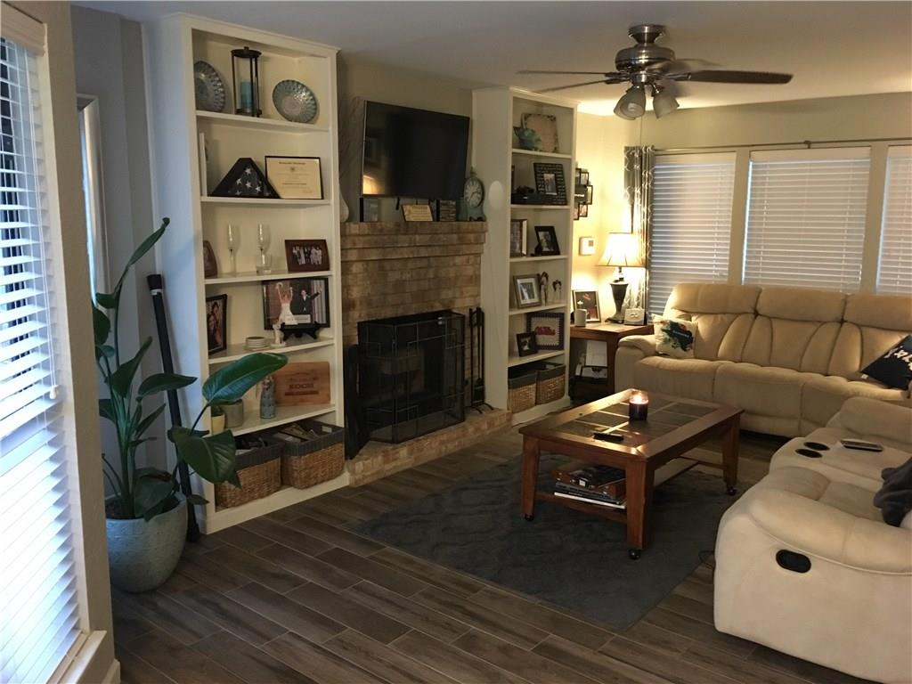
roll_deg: +0.3
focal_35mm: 29
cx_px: 456
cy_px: 342
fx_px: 764
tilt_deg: -8.7
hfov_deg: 61.7
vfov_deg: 48.2
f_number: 2.2
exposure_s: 1/15
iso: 250
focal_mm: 4.15
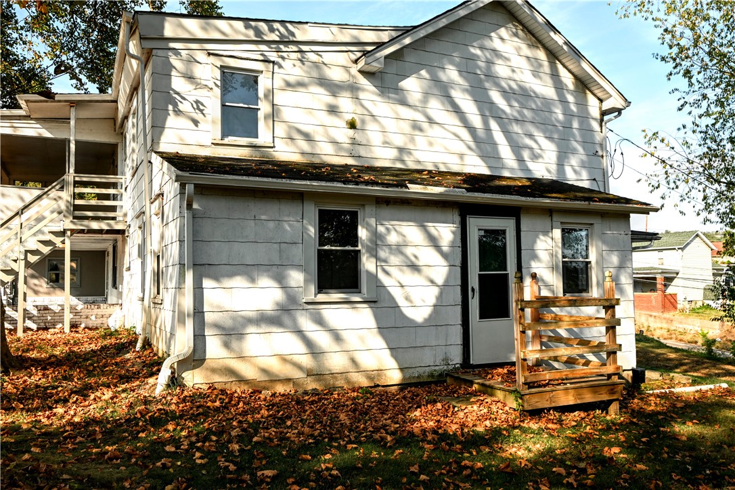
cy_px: 245
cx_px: 368
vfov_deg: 44.6
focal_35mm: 29
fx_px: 597
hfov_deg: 63.2
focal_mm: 19.5
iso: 100
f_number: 7.1
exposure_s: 1/160
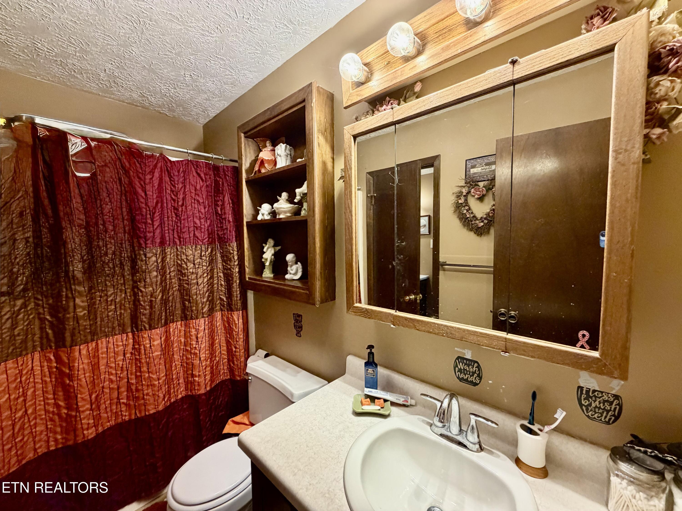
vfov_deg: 85.7
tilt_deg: -2.7
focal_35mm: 14
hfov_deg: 102.1
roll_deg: +1.2
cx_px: 341
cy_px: 256
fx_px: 276
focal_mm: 2.22
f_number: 2.2
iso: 400
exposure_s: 1/60
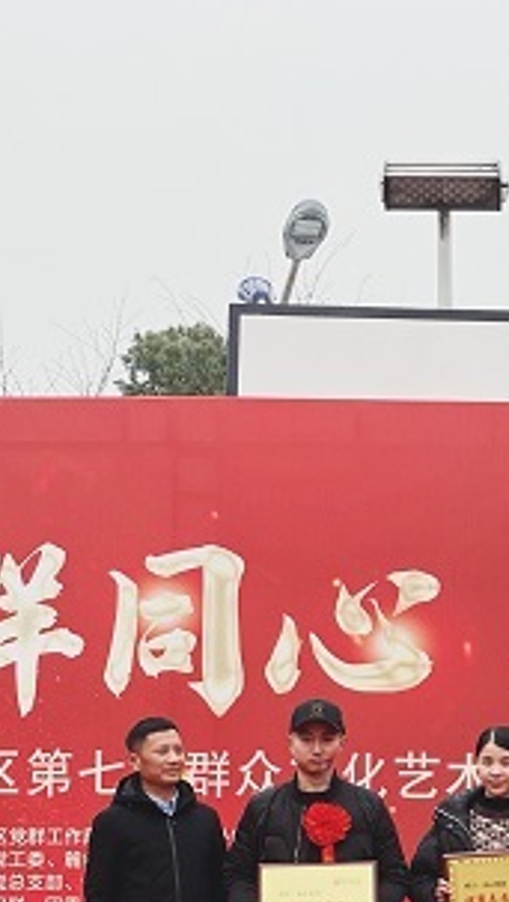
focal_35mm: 138
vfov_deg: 15.5
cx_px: 446
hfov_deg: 8.8
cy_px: 655
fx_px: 3303
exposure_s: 1/467
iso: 32
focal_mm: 7.5
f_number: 2.2
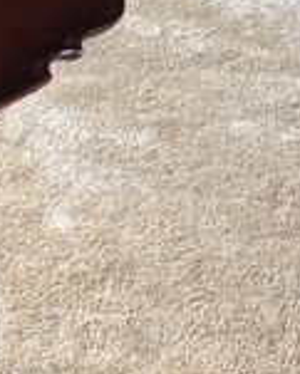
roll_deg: -1.2
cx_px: -255
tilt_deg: -44.2
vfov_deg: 16.0
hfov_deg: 11.8
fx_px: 1330
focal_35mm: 120
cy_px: 107
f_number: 2.2
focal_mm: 4.15
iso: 125
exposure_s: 1/33
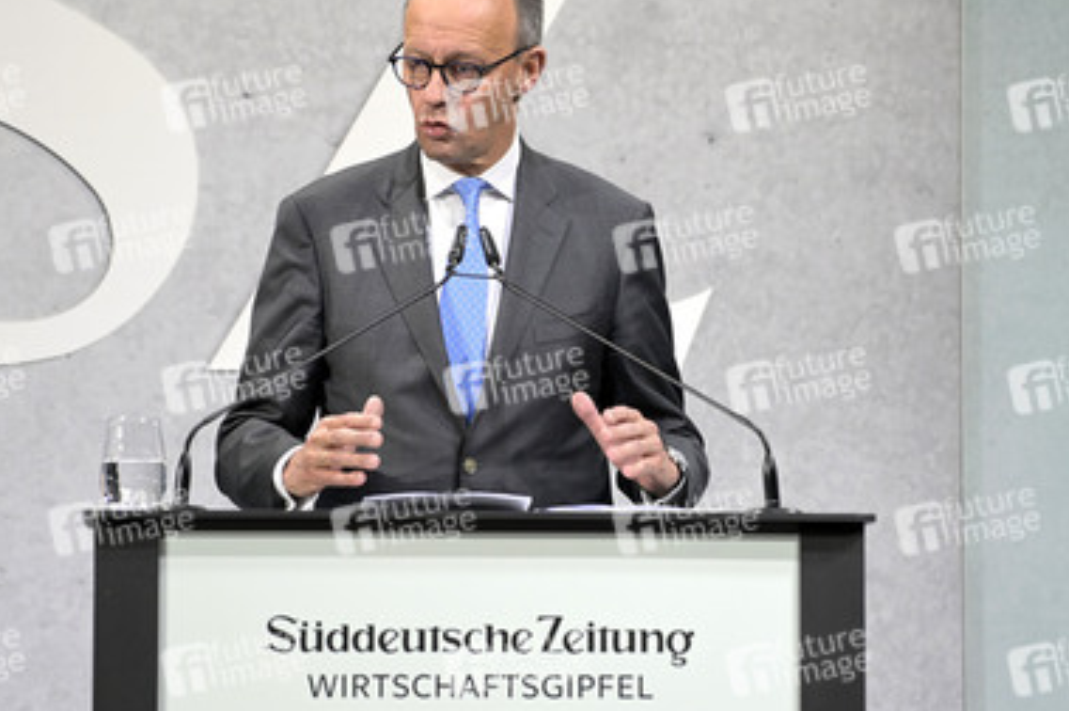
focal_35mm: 262
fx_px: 7773
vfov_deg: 5.2
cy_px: 310
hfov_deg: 7.9
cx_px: 441
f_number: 5.6
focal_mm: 220
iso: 4000
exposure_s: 1/800
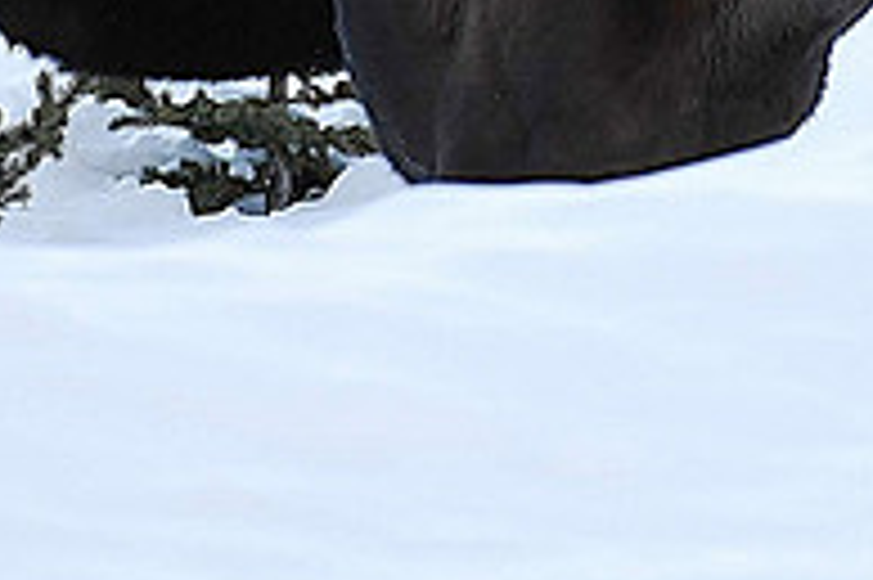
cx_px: 612
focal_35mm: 707
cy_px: -252
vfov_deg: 1.9
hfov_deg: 2.9
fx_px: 17130
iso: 400
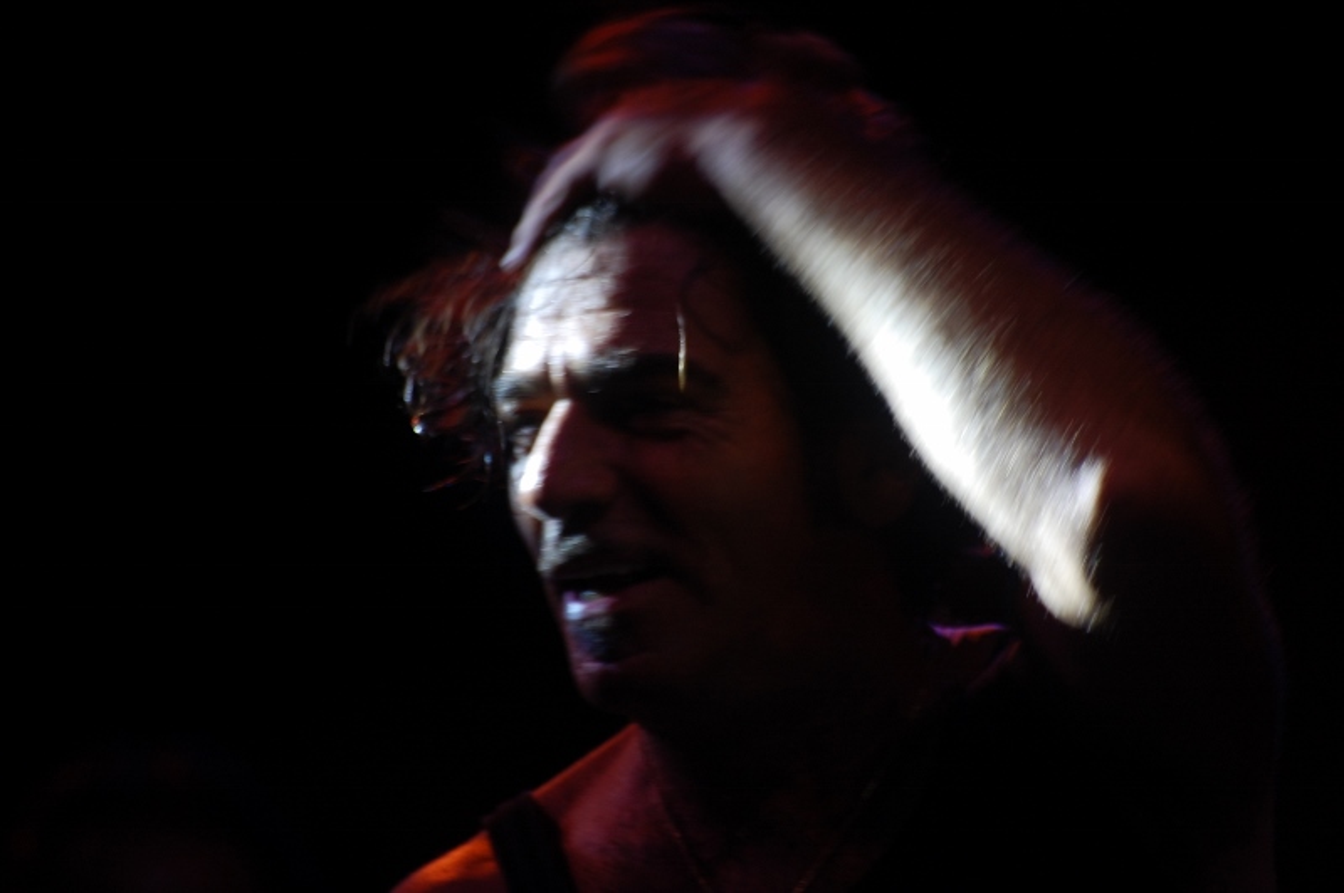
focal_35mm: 450
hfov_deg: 4.6
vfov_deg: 3.0
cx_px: 672
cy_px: 446
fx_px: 16786
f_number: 5.6
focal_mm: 300
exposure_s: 1/80
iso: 200
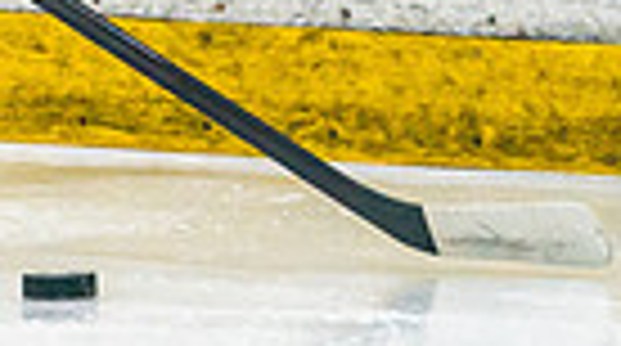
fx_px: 17749
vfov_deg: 1.1
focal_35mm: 1080
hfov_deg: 2.0
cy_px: -368
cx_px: -332
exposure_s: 1/1000
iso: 3200
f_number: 2.8
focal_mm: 195
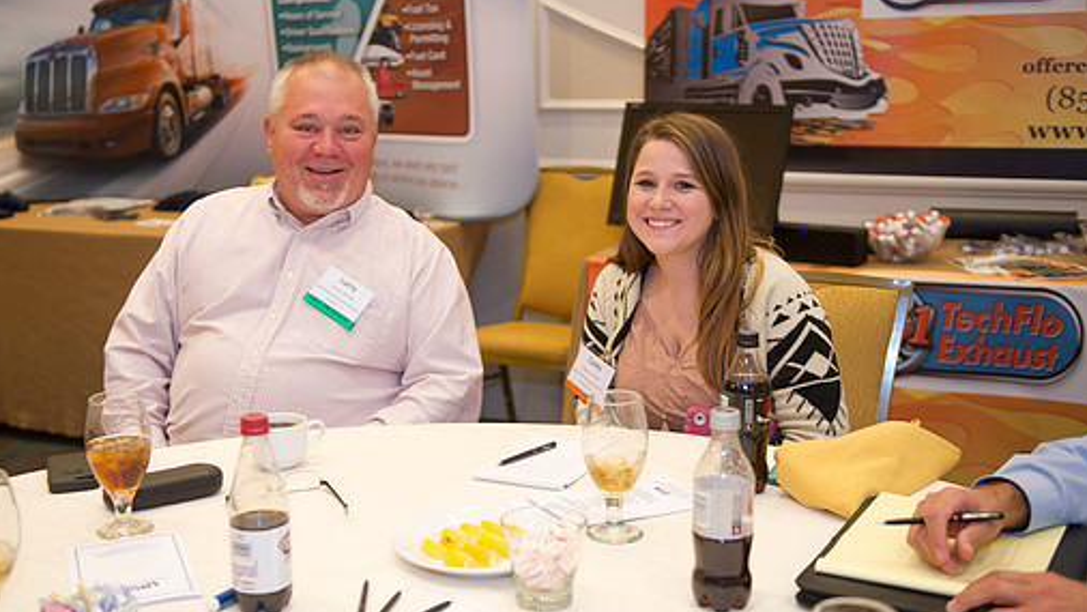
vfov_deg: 24.9
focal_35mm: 48
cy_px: 322
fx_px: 1384
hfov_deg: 42.8
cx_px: 468
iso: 1600
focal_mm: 40
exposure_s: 1/60
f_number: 2.8
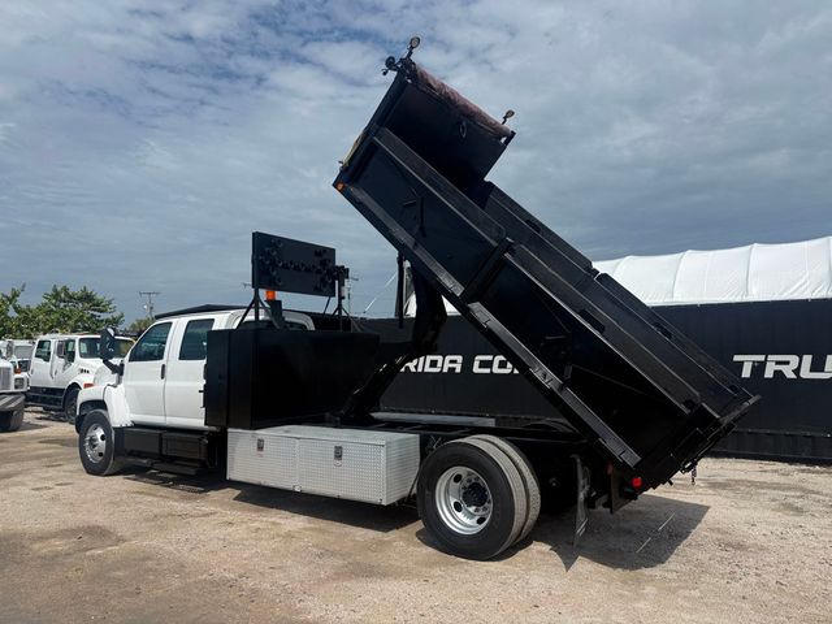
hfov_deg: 71.6
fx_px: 577
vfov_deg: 56.8
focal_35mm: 24
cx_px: 416
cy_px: 312
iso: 80
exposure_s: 1/9091
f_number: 1.78
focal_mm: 6.76
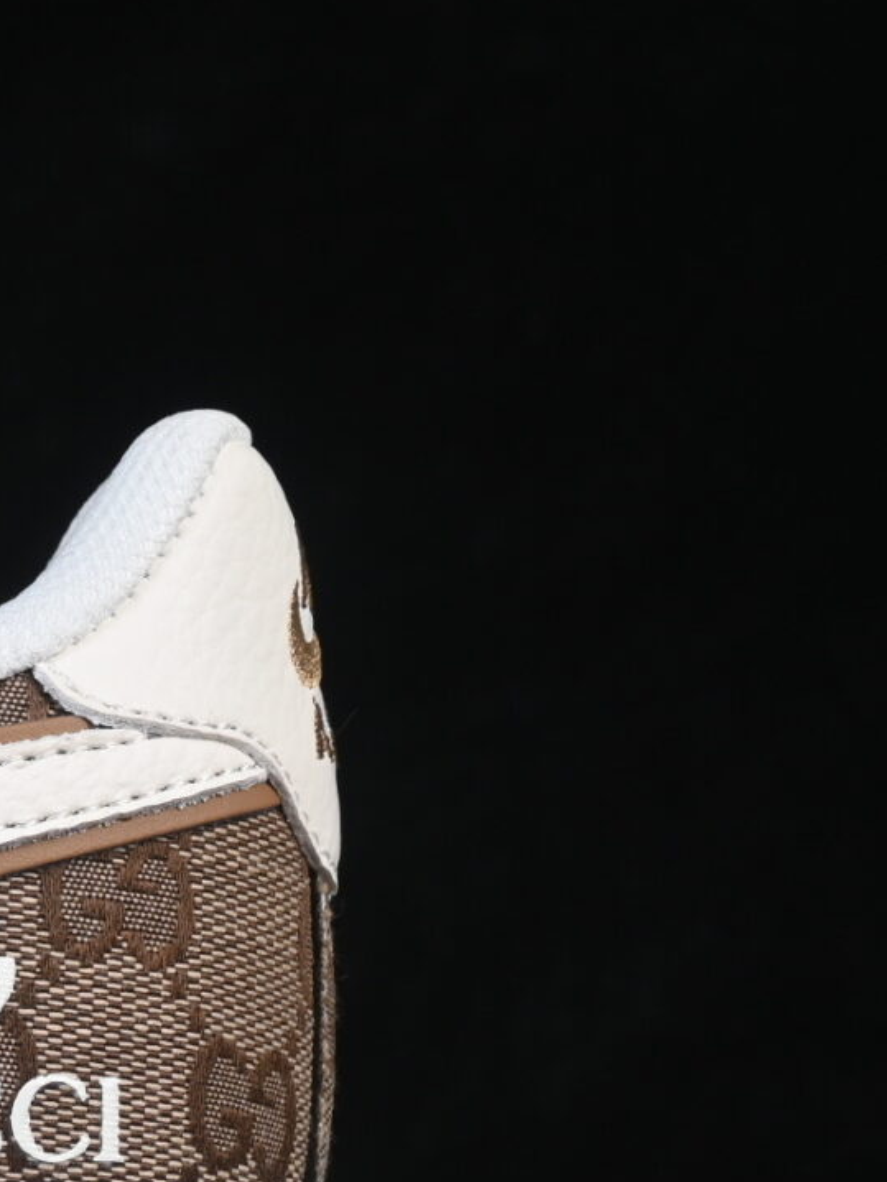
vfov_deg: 7.7
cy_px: 737
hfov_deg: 5.6
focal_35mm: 257
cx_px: -1060
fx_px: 8775
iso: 160
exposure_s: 1/80
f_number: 8
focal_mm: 50
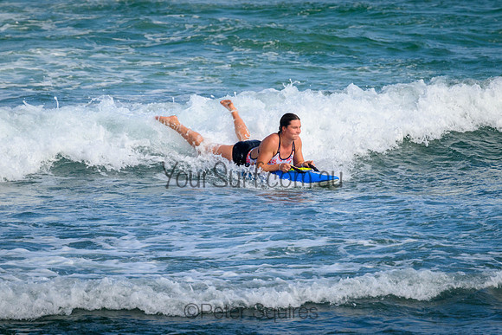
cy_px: 168
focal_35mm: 877
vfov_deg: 1.6
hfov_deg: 2.4
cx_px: 275
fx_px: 12234
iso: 1000
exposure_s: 1/2000
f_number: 11
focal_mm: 800
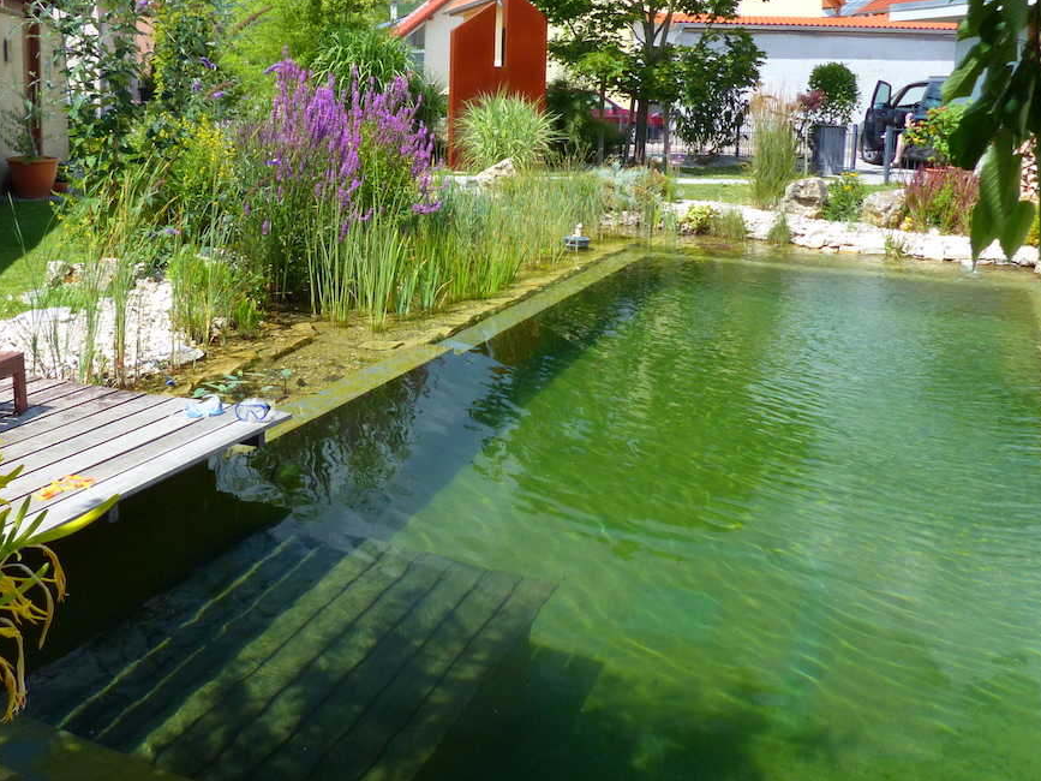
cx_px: 406
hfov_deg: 51.0
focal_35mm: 36
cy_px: 256
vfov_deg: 39.2
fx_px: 1082
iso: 250
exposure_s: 1/400
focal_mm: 4.7
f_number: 4
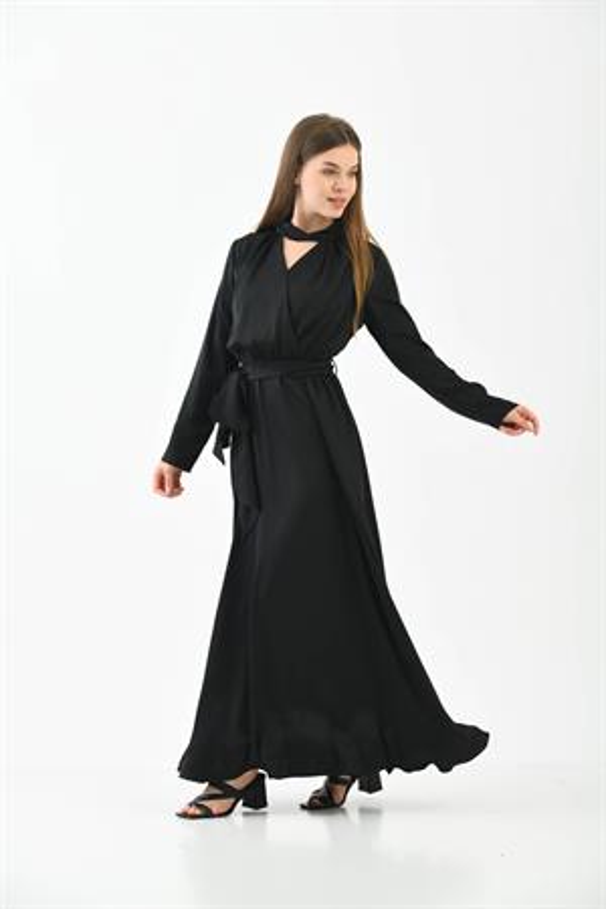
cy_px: 454
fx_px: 2651
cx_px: 303
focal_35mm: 105
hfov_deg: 13.0
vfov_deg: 19.5
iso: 100
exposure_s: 1/160
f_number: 7.1
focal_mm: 105
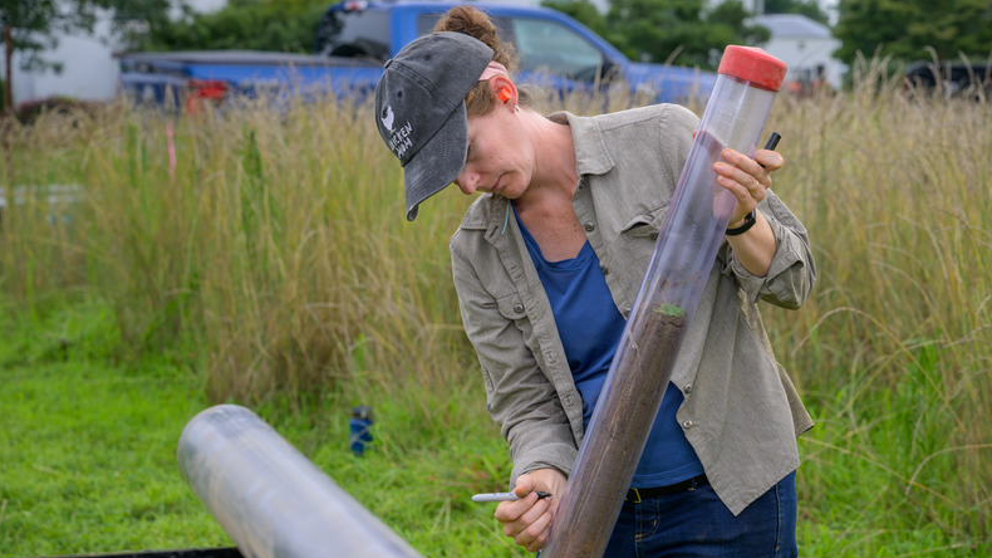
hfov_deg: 26.2
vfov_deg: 14.9
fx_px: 2130
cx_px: 526
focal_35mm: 81
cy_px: 332
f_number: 5.6
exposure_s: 1/200
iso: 80
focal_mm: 70
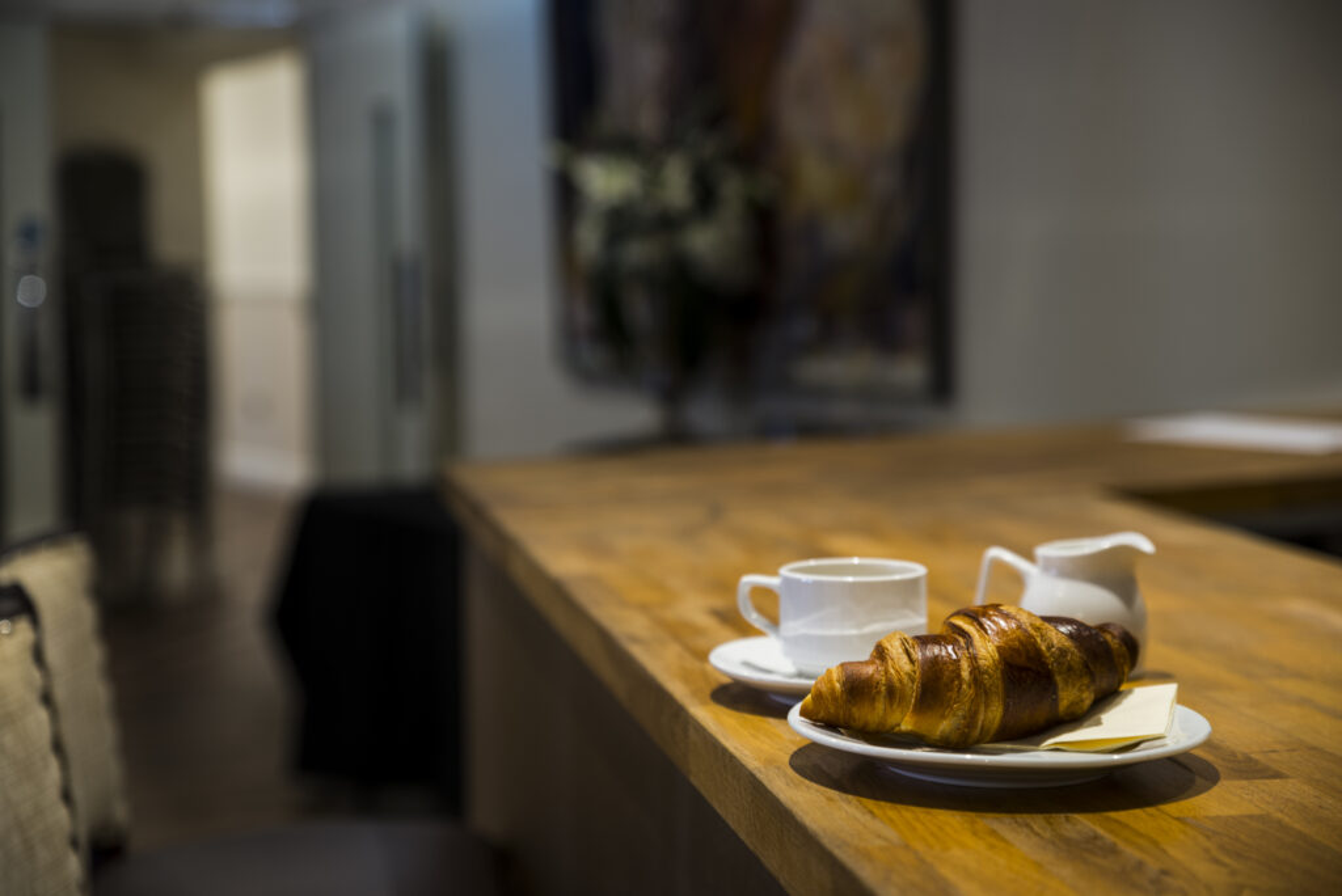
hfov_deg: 28.8
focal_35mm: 70
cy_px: 448
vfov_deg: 19.5
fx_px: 2611
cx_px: 671
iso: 200
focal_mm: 70
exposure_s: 1/6
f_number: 3.2
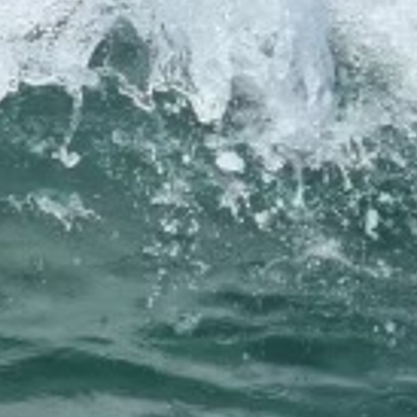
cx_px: -353
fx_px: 16396
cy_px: -58
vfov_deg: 1.5
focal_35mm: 1203
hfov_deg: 1.5
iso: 800
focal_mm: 160
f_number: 8
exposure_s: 1/5000
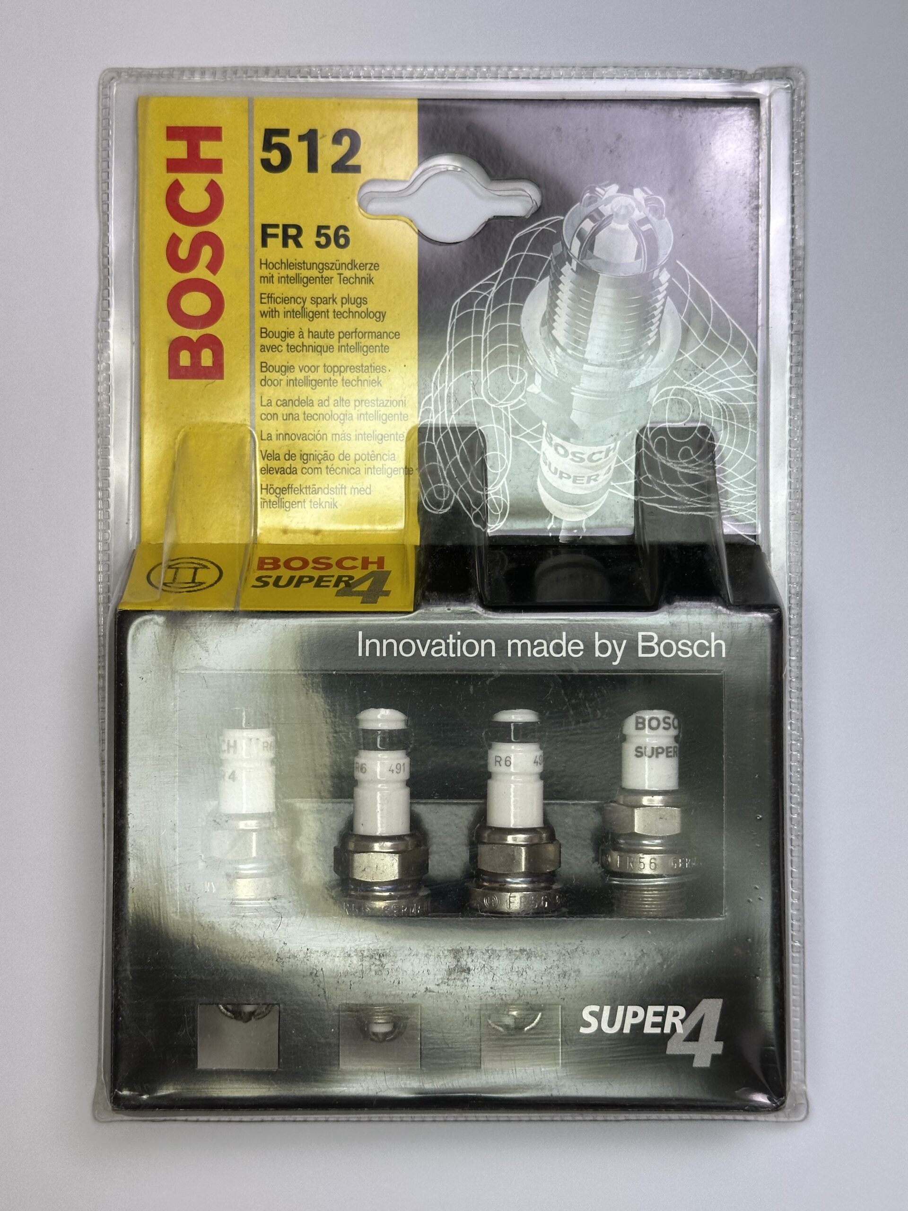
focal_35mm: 48
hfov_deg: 30.3
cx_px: 454
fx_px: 1679
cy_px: 606
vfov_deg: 39.7
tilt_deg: -88.0
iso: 50
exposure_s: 1/246
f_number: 1.78
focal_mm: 6.86
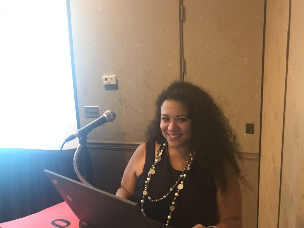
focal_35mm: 28
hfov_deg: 63.4
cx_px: 152
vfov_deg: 49.7
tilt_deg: -9.6
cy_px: 114
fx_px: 246
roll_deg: +2.0
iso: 100
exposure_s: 1/11
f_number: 1.8
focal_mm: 3.99
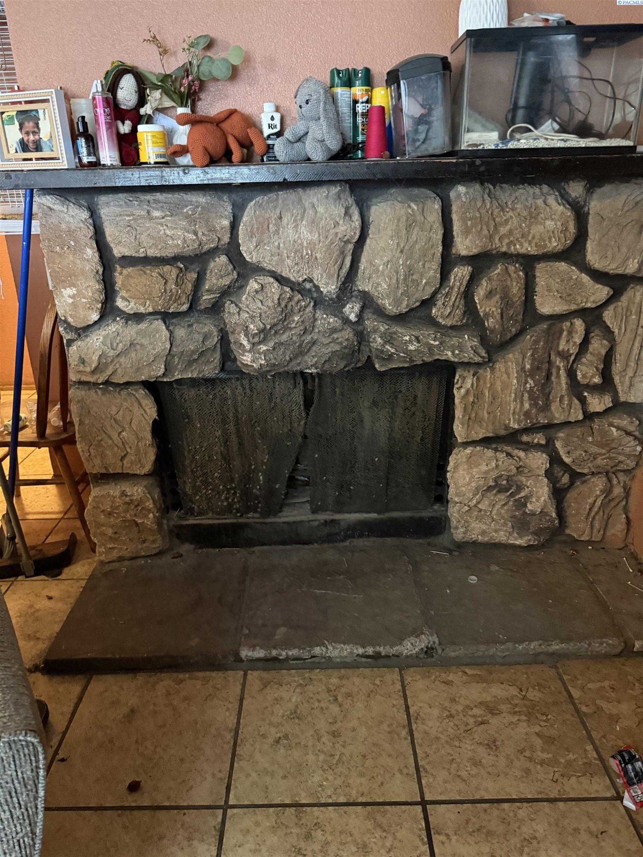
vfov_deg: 71.6
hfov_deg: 56.8
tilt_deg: -20.6
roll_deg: -0.9
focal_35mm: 24
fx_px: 594
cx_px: 322
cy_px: 428
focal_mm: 6.76
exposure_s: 1/30
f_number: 1.78
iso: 1000
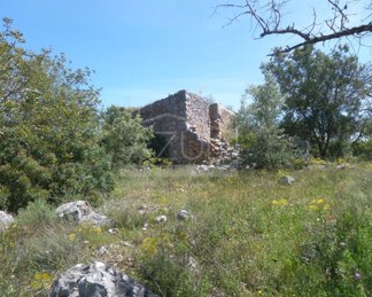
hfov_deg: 66.0
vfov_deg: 54.9
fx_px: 286
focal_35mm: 26
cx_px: 181
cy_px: 144
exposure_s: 1/750
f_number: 3.1
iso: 80
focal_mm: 4.3
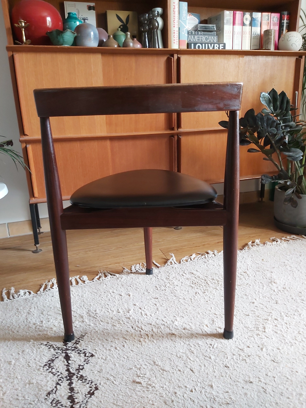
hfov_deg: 53.1
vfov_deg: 67.3
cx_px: 153
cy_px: 204
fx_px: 306
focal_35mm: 26
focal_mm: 3.92
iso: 200
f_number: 1.7
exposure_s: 1/50
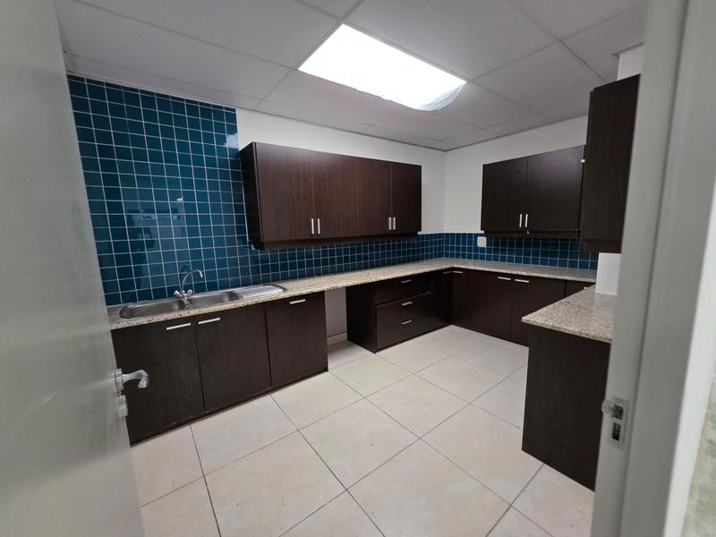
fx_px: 269
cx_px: 358
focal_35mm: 13
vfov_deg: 89.9
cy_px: 268
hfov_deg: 106.2
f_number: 1.9
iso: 160
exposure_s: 1/100
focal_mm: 2.2
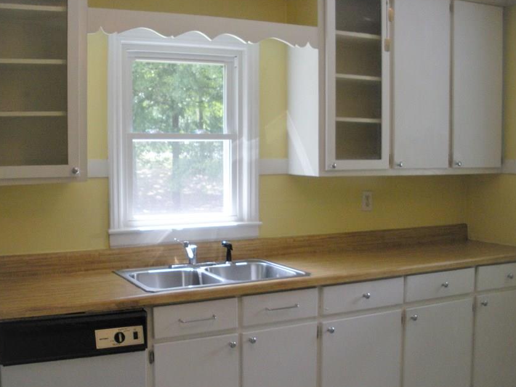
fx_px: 656
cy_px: 208
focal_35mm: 44
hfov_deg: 42.9
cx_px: 238
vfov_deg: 32.8
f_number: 3.5
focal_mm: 6.3
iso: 185
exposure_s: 1/61.6
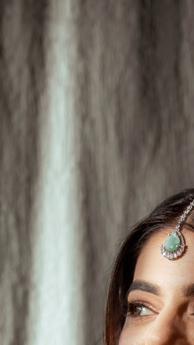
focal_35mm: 159
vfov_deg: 12.8
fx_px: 1453
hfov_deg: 7.6
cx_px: 207
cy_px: 520
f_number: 1.4
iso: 320
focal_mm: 50
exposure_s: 1/200
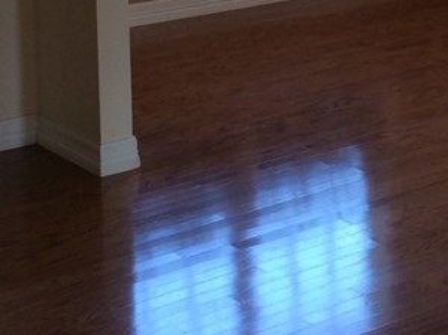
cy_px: -87
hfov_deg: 17.3
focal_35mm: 113
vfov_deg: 12.7
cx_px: 348
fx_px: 1460
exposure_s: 1/40
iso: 40
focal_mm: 3.3
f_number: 2.4
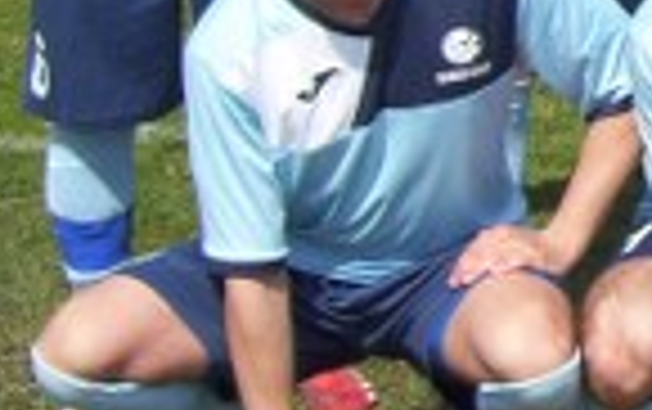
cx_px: 1120
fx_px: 2989
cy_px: -72
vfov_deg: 7.8
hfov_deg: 11.6
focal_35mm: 168
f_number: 4.8
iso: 80
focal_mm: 6
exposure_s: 1/800
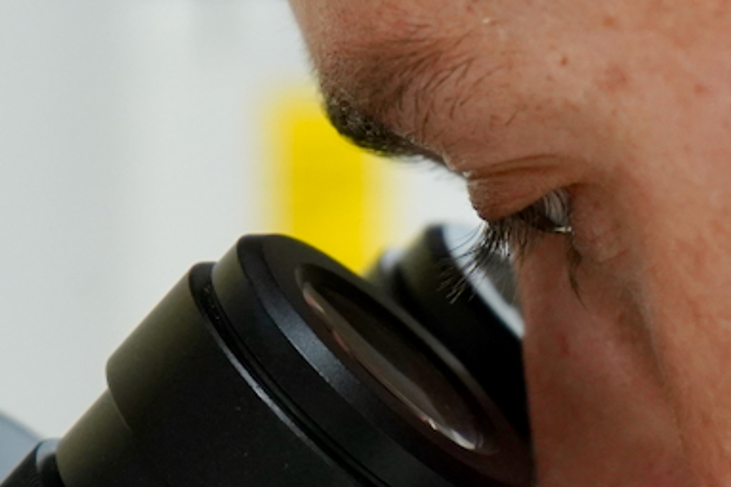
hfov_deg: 8.8
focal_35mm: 234
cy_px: 489
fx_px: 4749
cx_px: 492
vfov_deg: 5.9
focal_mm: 70
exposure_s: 1/160
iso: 3200
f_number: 5.6
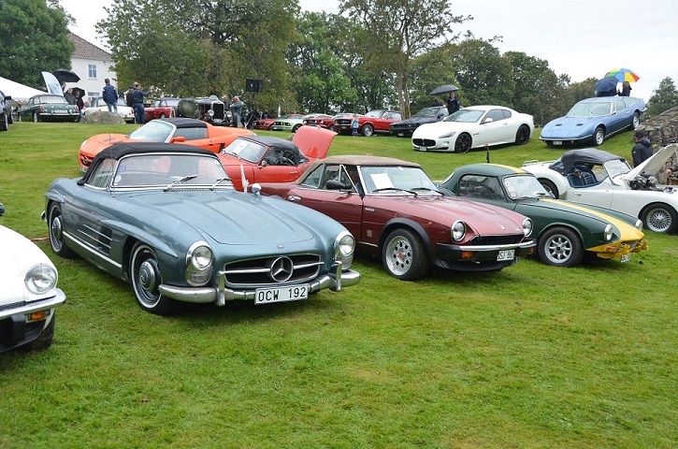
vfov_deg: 36.7
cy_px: 224
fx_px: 677
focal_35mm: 36
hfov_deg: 53.2
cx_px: 339
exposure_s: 1/160
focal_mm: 24
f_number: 6.3
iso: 200
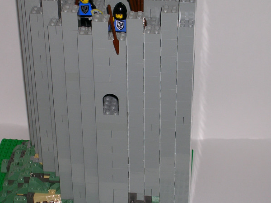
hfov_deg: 18.2
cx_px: 117
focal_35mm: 108
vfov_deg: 13.7
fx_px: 846
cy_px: 93
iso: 50
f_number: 4
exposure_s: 1/60.1
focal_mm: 12.3
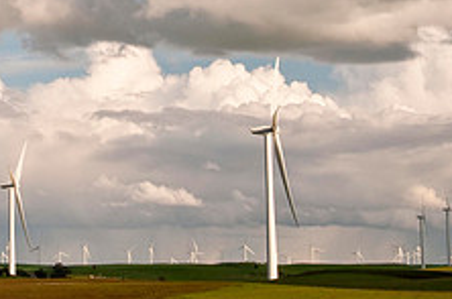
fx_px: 1767
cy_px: -72
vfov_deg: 9.5
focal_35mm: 141
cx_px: -51
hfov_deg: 14.2
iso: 200
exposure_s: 1/90
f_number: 11
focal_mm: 36
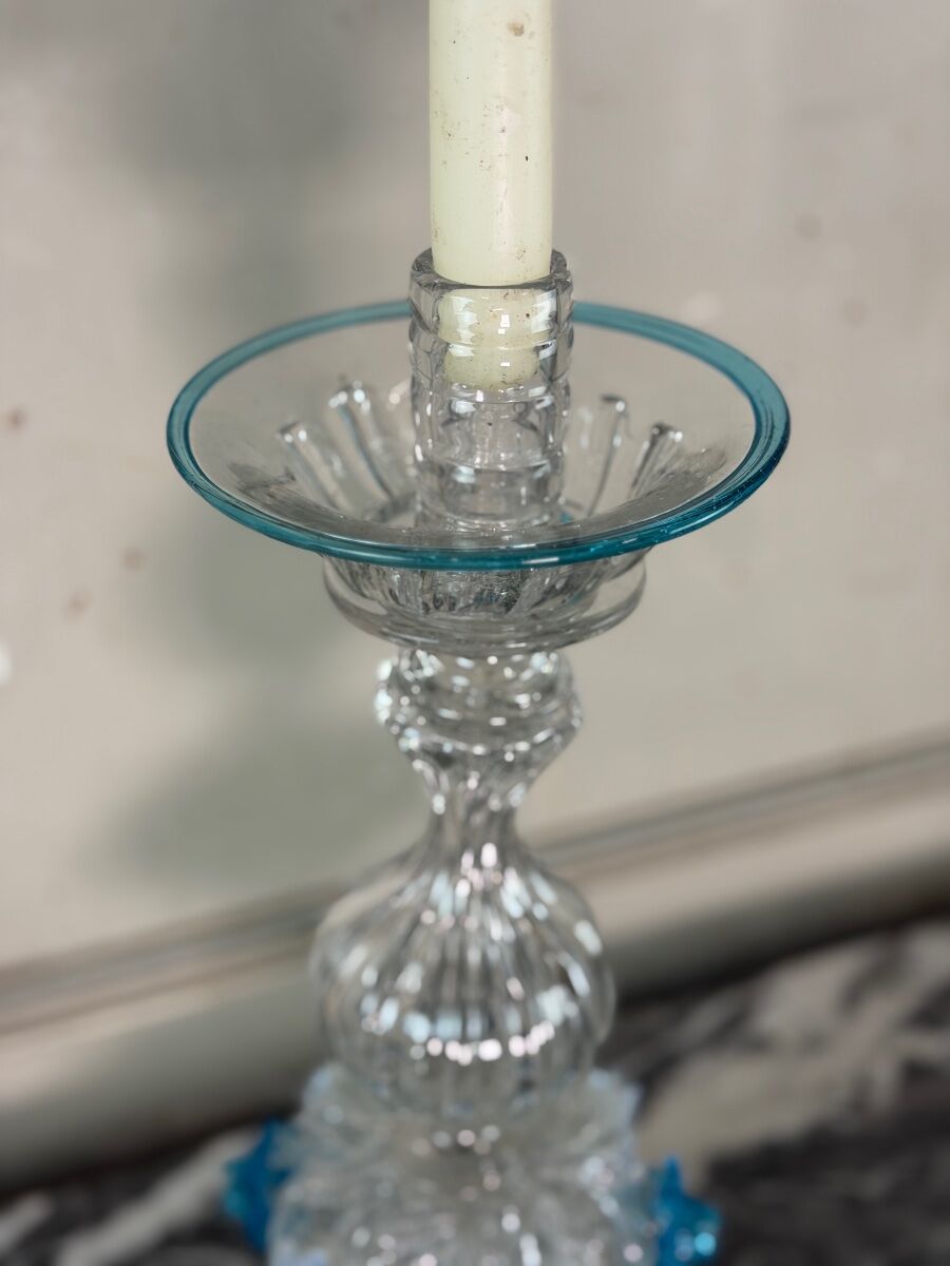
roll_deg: +0.4
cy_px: 633
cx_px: 475
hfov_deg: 30.3
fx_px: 1756
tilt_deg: -30.5
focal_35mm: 48
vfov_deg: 39.7
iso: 50
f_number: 1.78
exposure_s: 1/50
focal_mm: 6.76
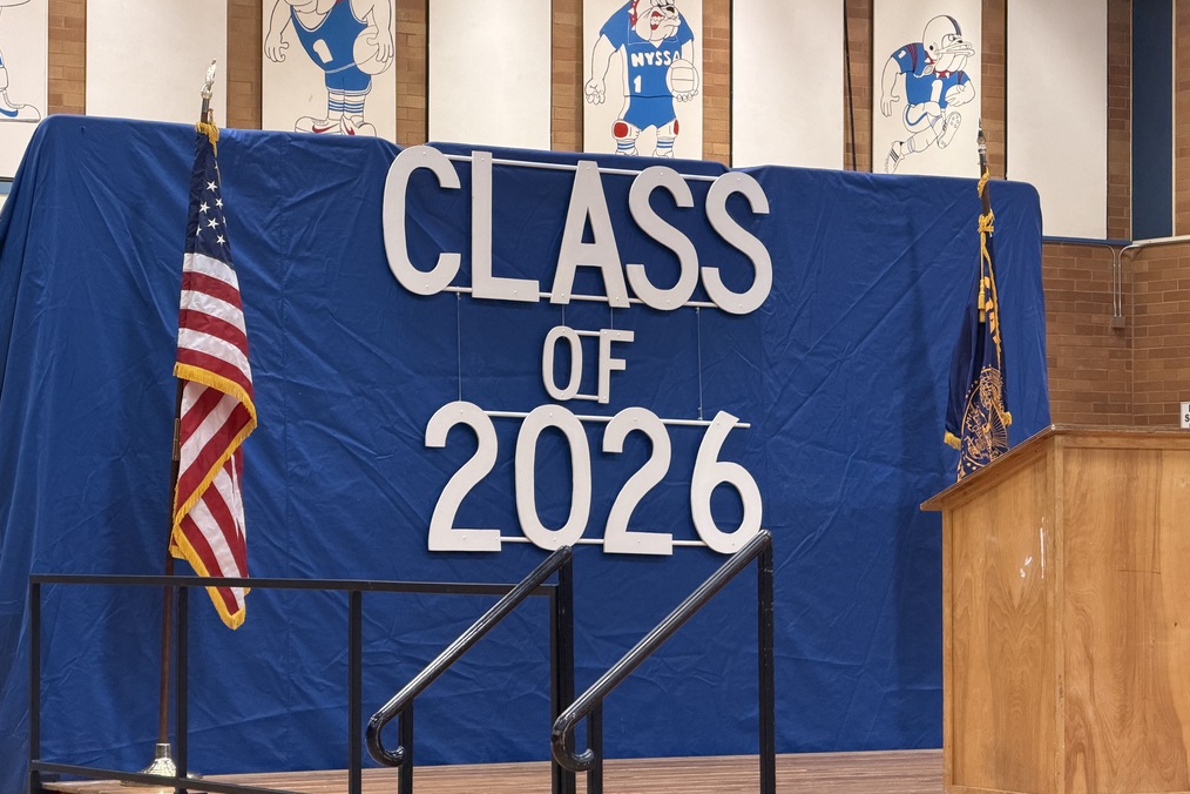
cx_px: 593
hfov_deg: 19.5
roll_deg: +0.2
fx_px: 3471
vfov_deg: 13.0
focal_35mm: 105
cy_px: 374
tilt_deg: +2.6
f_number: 2.8
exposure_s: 1/60
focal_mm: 16.89
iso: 250
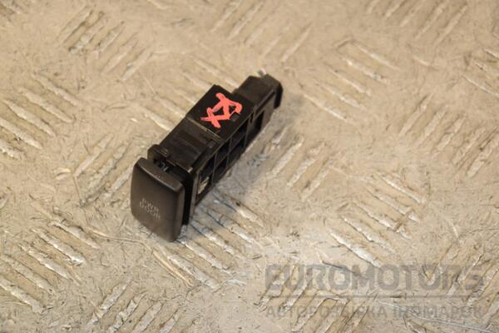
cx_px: 250
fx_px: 1663
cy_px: 166
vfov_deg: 11.4
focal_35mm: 120
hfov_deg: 17.1
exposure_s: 1/200
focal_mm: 80
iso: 800
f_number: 7.1
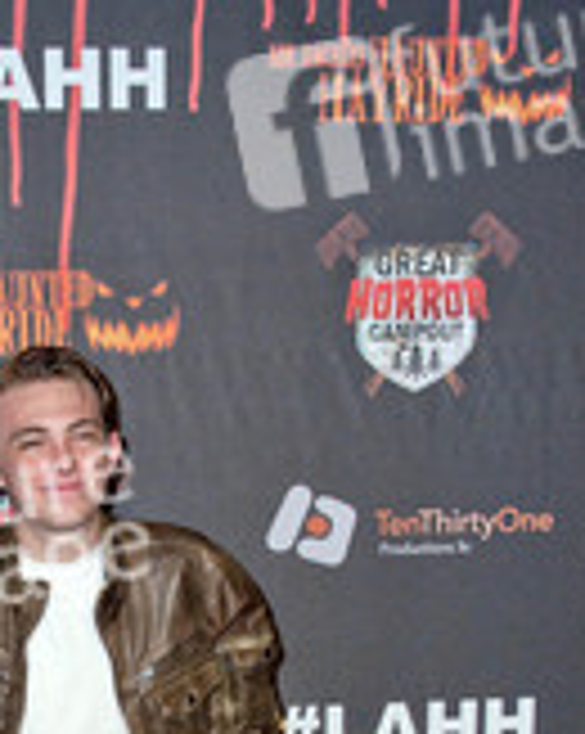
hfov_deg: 22.2
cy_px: 779
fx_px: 1453
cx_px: 52
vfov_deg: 26.4
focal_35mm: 67
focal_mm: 29
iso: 250
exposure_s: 1/400
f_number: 4.5
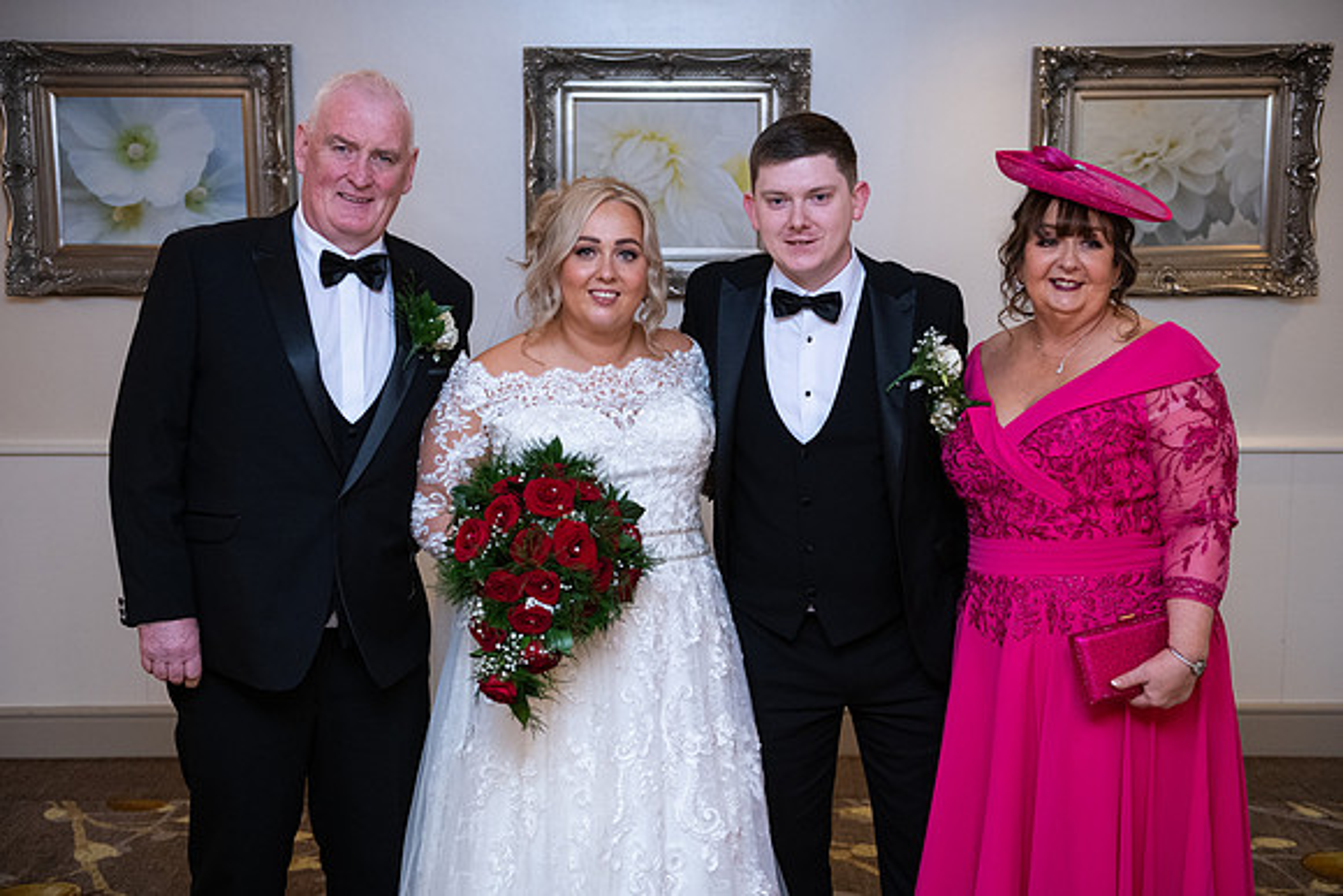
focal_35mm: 48
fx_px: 1793
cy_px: 448
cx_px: 672
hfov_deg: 41.1
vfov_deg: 28.1
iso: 1000
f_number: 3.5
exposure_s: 1/160
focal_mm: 48
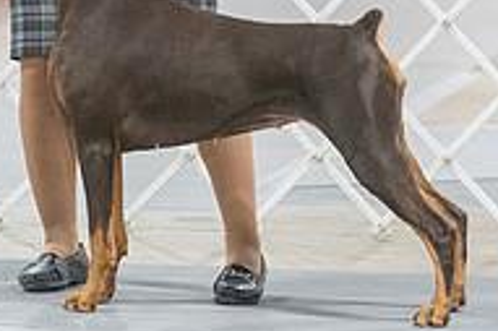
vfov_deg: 2.7
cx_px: 216
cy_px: -129
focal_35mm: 516
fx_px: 7132
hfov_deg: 4.0
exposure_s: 1/400
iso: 12800
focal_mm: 170
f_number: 3.2
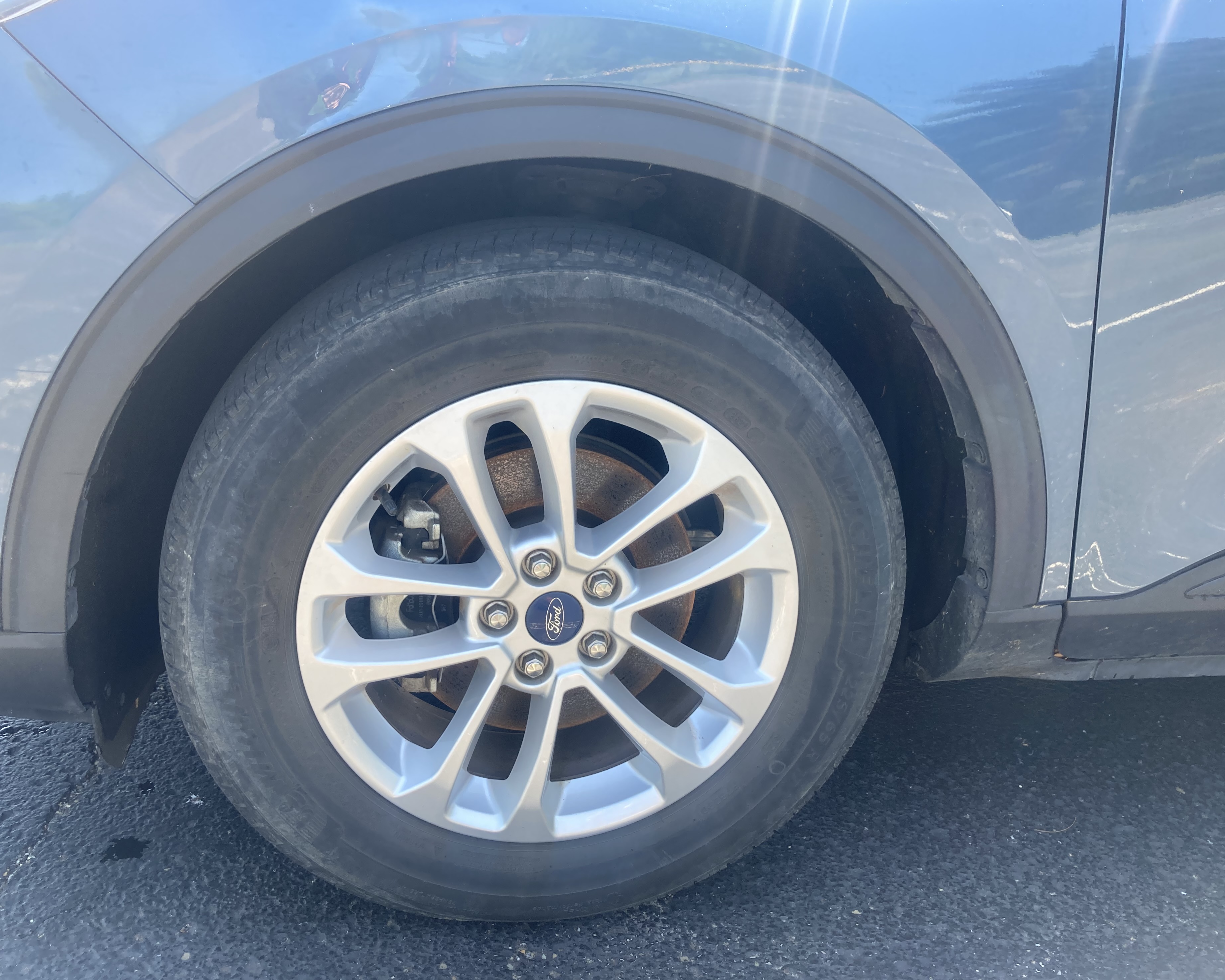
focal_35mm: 30
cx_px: 591
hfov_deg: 58.8
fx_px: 1088
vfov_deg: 48.5
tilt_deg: -20.0
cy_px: 493
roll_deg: -4.0
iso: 20
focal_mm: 3.99
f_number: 1.8
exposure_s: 1/121
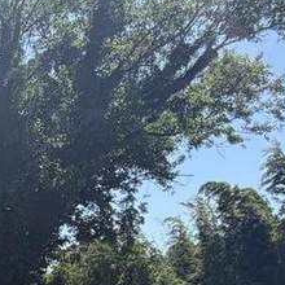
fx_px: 671
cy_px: 358
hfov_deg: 18.8
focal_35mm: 72
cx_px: -220
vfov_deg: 21.9
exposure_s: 1/770
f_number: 2.2
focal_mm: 2.22
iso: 25
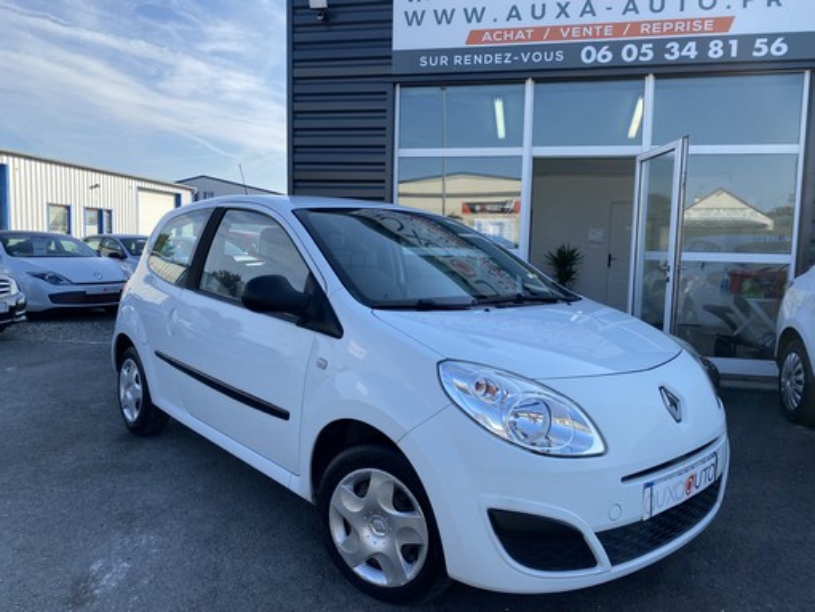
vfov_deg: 53.1
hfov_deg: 67.3
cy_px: 306
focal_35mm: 26
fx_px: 612
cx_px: 408
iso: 32
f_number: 1.8
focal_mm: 4.25
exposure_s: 1/1330
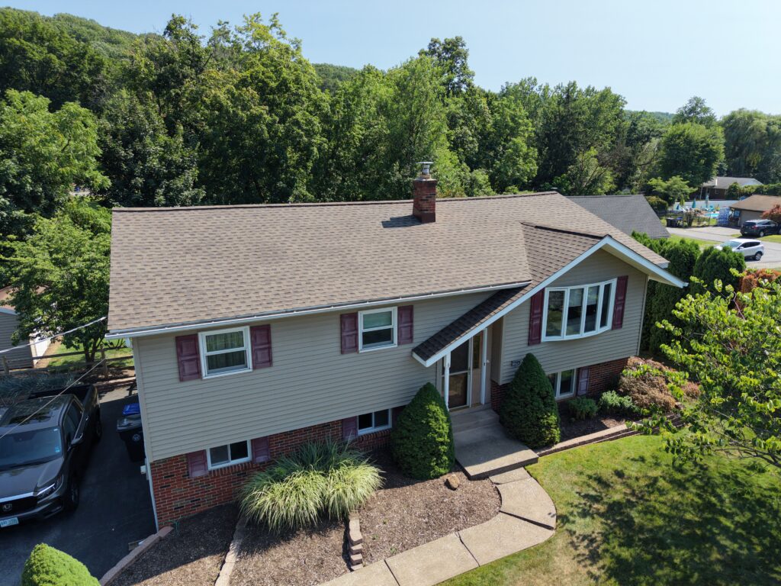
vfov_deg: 56.8
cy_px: 293
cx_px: 390
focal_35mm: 24
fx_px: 541
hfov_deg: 71.6
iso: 100
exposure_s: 1/1000
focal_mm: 8.67
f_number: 1.8
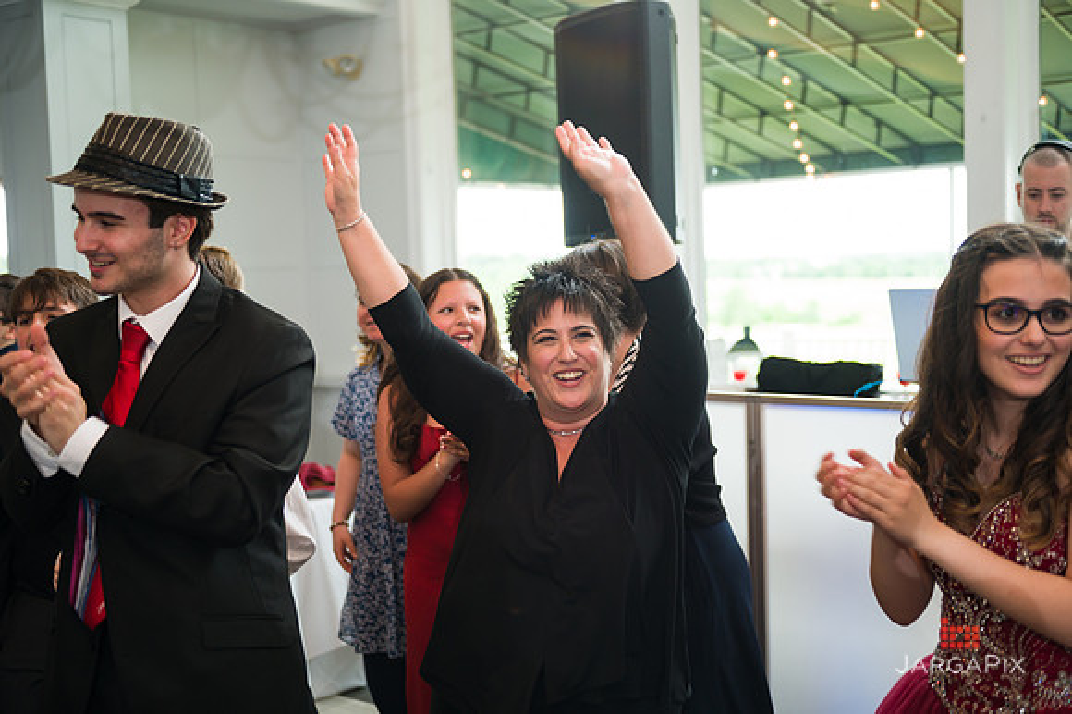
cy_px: 357
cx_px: 536
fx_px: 1339
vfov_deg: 29.8
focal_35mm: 45
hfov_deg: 43.6
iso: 400
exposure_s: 1/200
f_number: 3.2
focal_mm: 45
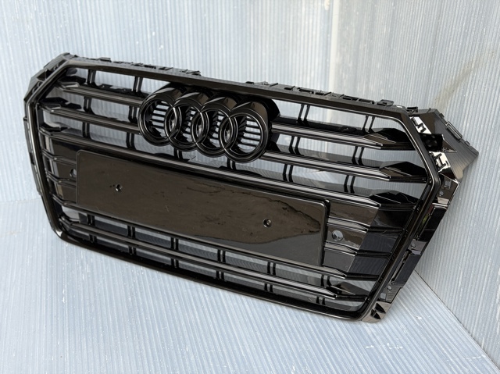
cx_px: 250
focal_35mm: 48
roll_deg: -0.5
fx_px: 693
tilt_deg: -24.5
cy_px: 187
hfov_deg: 39.7
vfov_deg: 30.2
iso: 80
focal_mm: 6.76
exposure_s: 1/121
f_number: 1.78
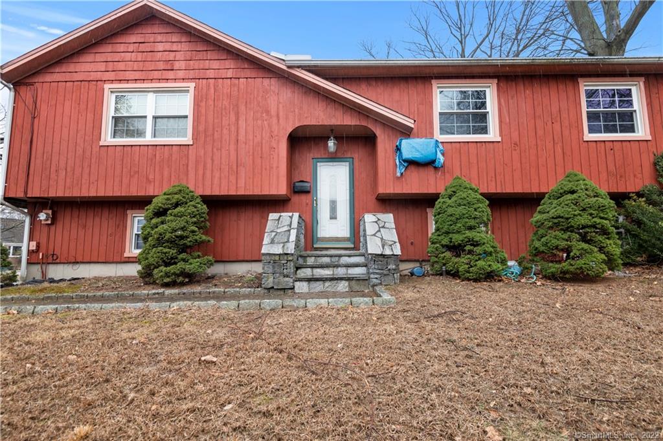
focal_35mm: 16
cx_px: 332
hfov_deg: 96.8
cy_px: 220
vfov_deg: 73.7
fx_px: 294
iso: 400
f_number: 7.1
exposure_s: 1/30
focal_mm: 16
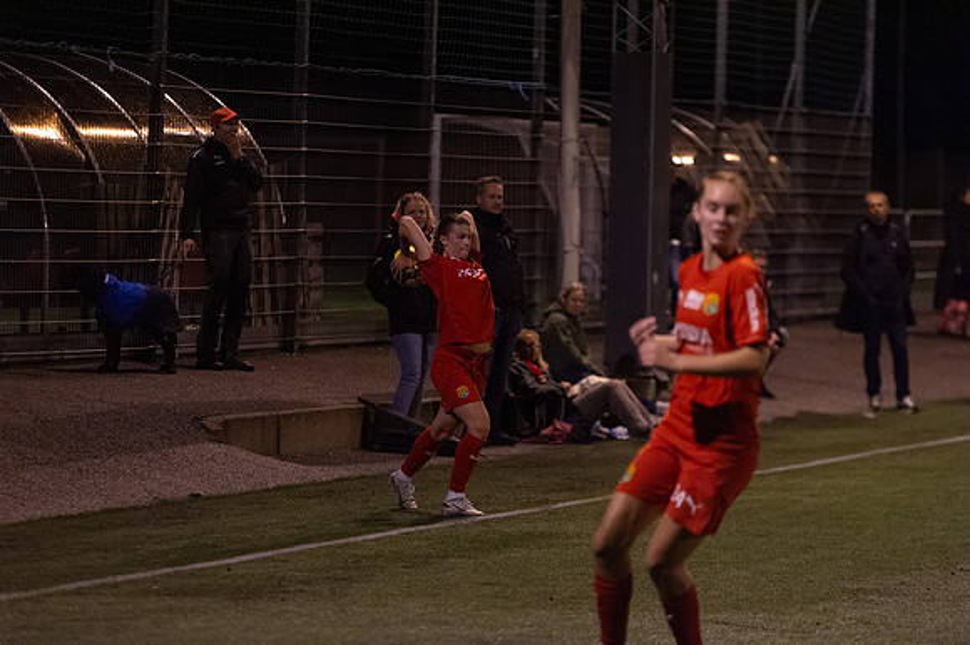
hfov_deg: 12.8
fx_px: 4308
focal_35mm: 160
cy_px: 322
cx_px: 485
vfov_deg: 8.6
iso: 8000
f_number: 2.8
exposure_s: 1/640
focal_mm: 160
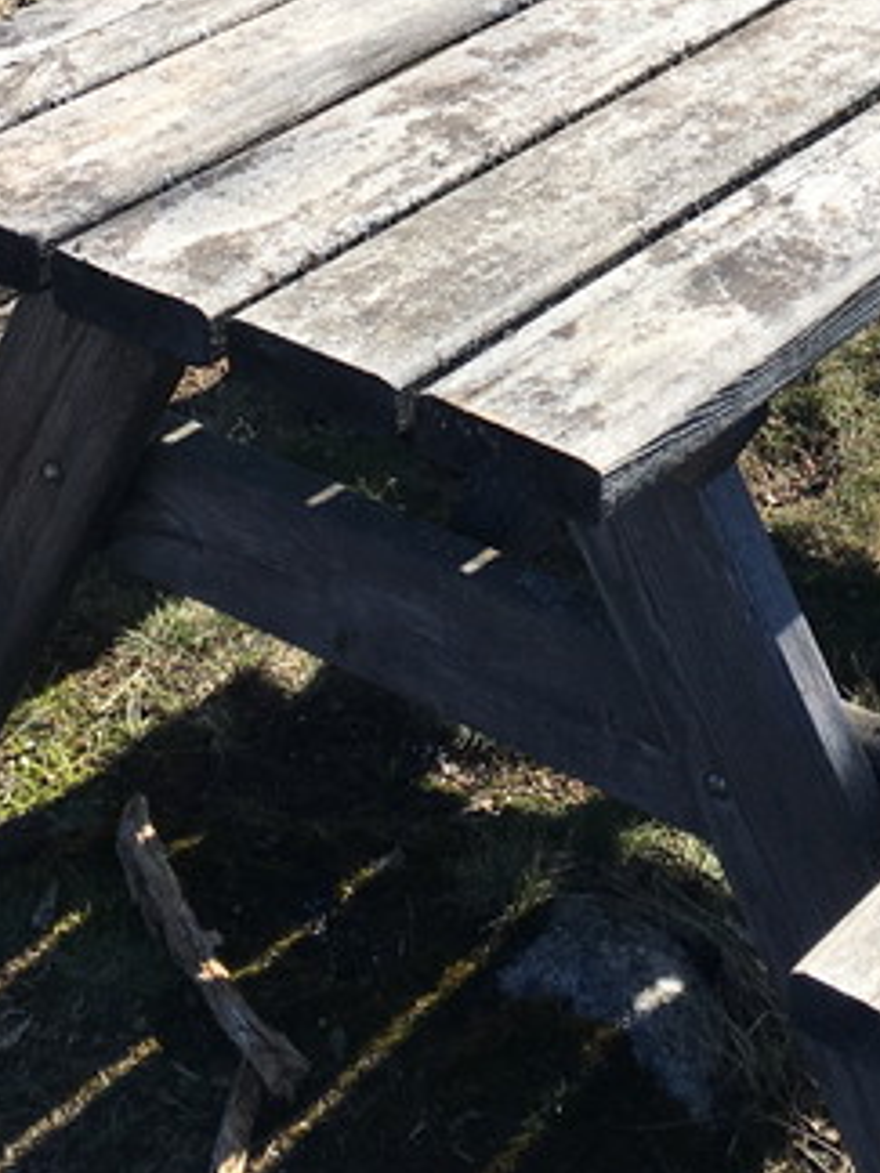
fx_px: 2915
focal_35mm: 86
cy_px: -58
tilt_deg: -26.3
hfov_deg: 16.9
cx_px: 840
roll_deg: +1.3
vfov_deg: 21.8
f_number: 2.2
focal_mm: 4.15
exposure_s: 1/962
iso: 25
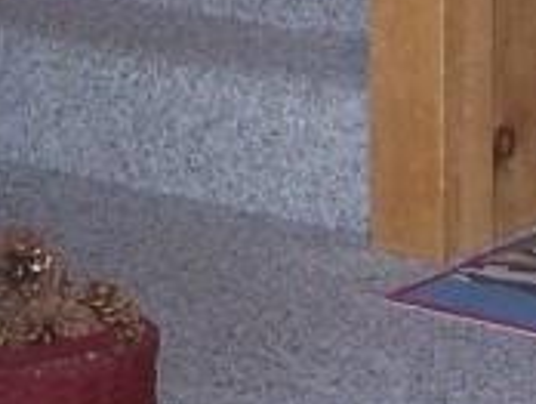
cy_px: -493
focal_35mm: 223
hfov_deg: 8.8
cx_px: 40
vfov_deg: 6.4
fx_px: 3458
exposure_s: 1/60
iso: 140
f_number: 2.8
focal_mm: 6.3
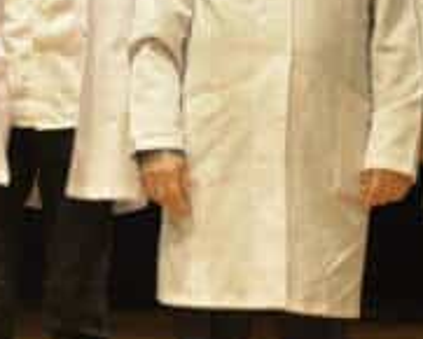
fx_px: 2530
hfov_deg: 9.6
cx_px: 229
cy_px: -61
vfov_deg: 7.6
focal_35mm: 202
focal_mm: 38
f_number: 4
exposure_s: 1/40
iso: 800
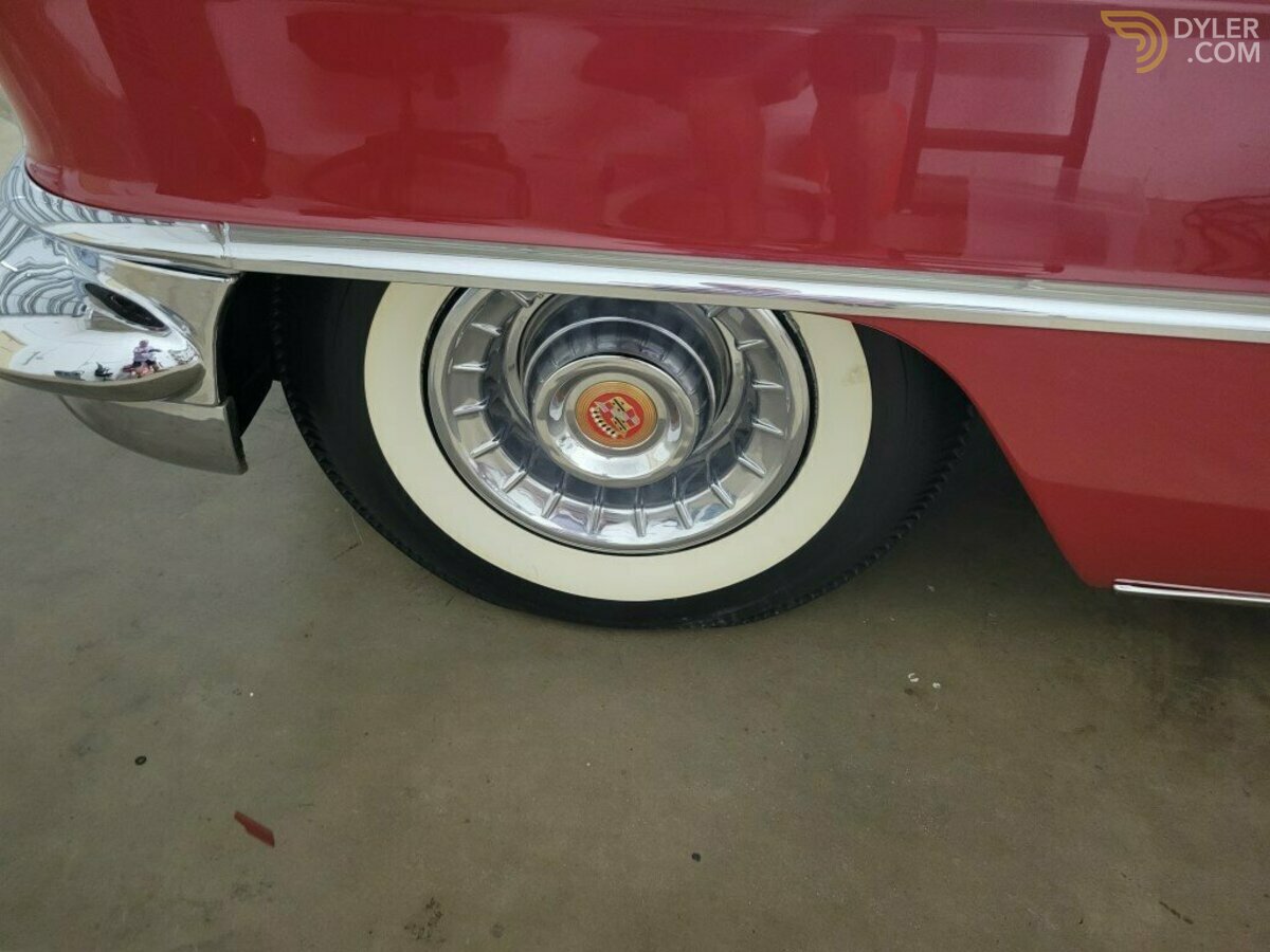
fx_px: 954
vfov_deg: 53.1
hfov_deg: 67.3
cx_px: 635
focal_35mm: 26
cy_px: 476
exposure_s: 1/24
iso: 640
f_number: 1.8
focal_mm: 5.4
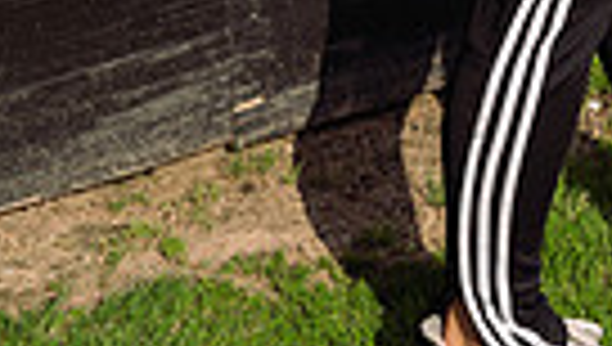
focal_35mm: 180
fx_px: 2926
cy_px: -512
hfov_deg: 11.8
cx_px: 616
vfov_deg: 6.4
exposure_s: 1/250
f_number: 9
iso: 50
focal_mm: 52
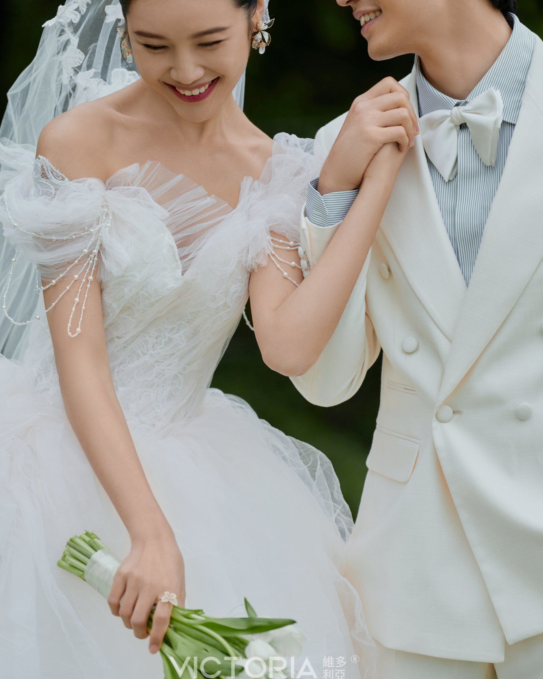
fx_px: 4259
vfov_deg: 9.1
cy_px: 238
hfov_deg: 7.3
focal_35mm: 212
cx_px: 264
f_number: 2.8
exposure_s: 1/1667
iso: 200
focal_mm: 158
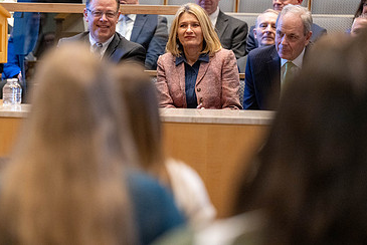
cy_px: 52
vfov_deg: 5.4
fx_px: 2591
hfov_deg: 8.1
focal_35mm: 254
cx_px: 86
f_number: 2.8
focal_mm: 160
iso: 3200
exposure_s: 1/320
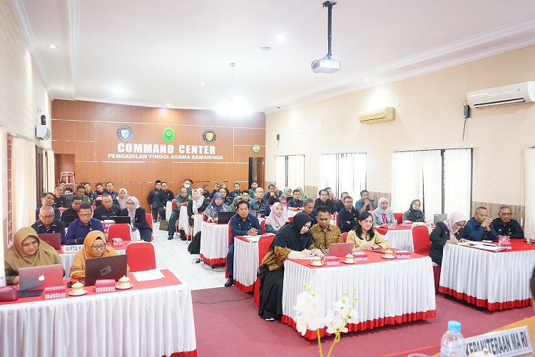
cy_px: 178
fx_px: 431
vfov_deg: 45.0
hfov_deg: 63.7
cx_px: 268
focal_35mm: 29
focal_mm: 29
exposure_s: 1/80
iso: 10000
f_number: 5
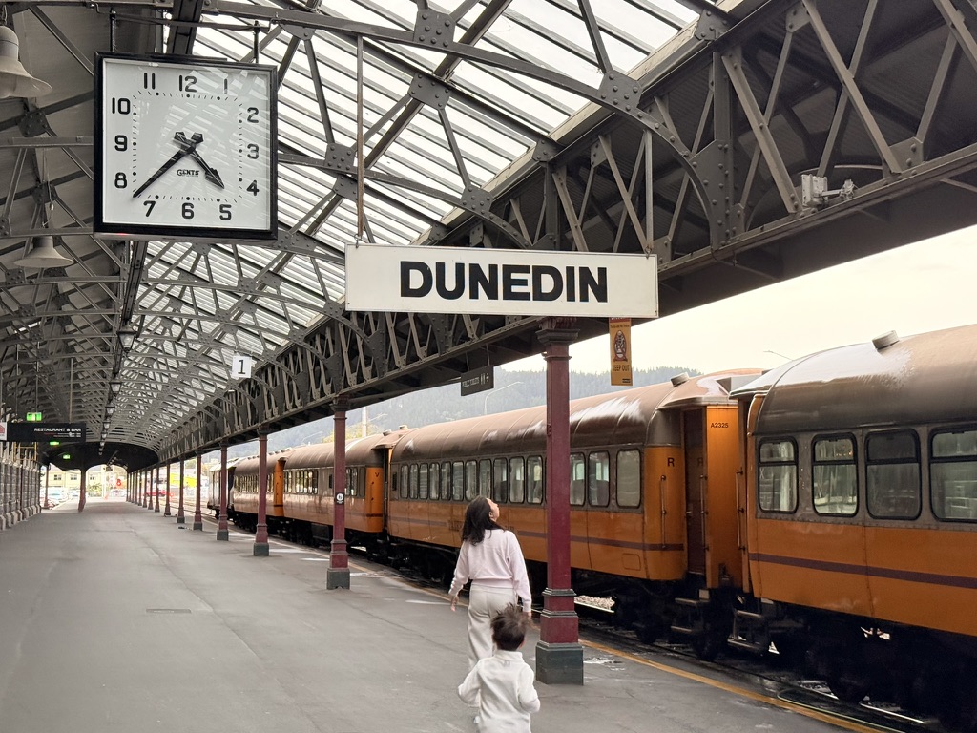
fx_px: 1355
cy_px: 366
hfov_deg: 39.7
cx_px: 488
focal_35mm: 48
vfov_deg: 30.3
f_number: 1.78
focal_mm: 6.76
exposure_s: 1/104
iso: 125
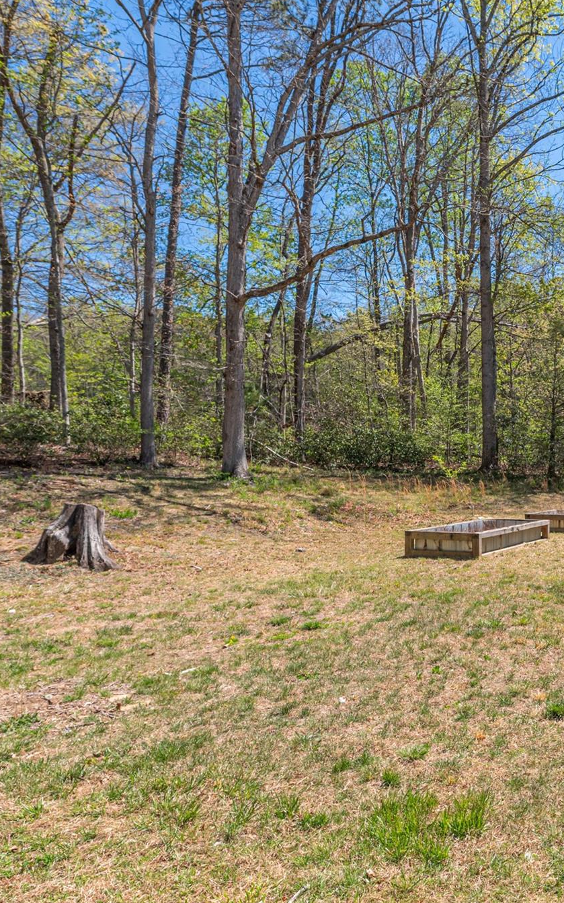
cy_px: 452
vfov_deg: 66.5
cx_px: 643
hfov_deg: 36.5
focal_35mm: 28
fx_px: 688
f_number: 8
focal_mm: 18
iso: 320
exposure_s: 1/1600
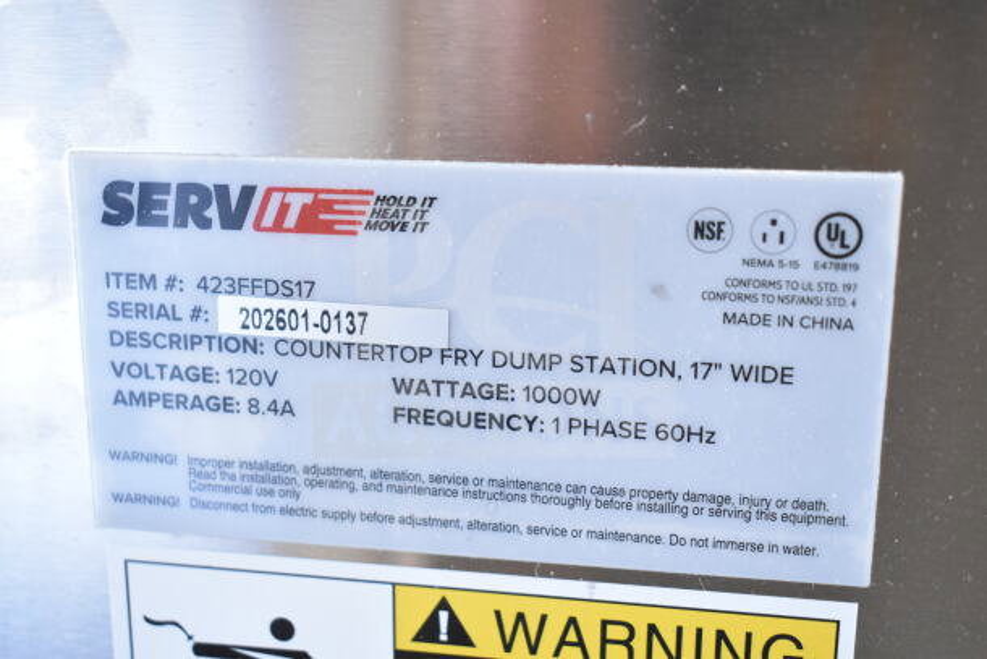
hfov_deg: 38.9
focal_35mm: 51
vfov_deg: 26.5
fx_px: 1398
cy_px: 330
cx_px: 494
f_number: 4.5
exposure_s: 1/50
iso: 2500
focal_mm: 34
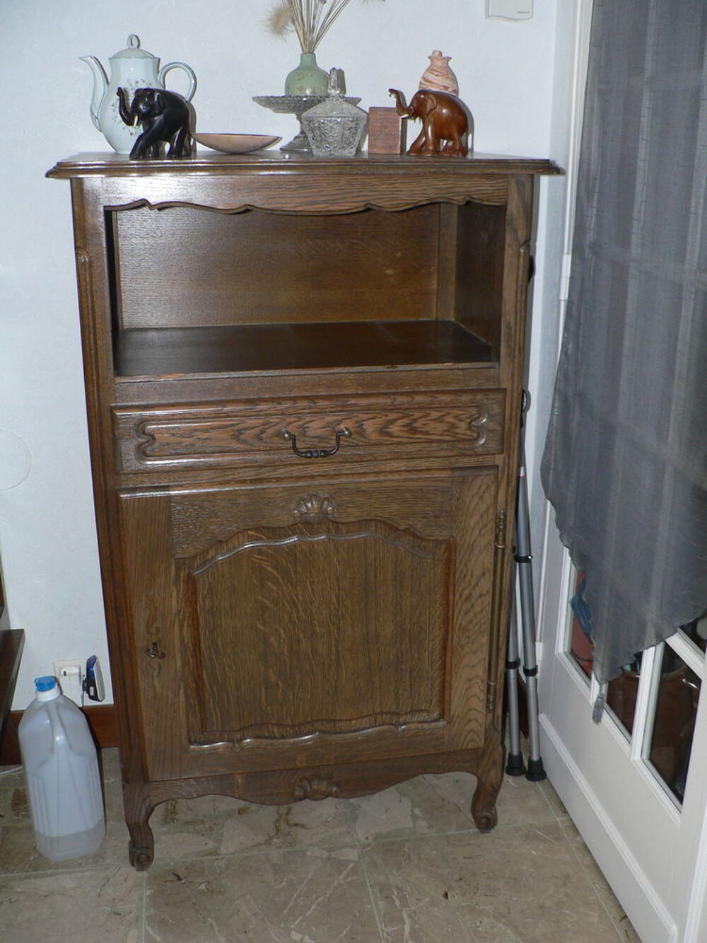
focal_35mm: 36
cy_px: 472
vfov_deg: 51.4
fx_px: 980
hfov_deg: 39.7
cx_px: 354
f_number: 2.8
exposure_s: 1/60
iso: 100
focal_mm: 6
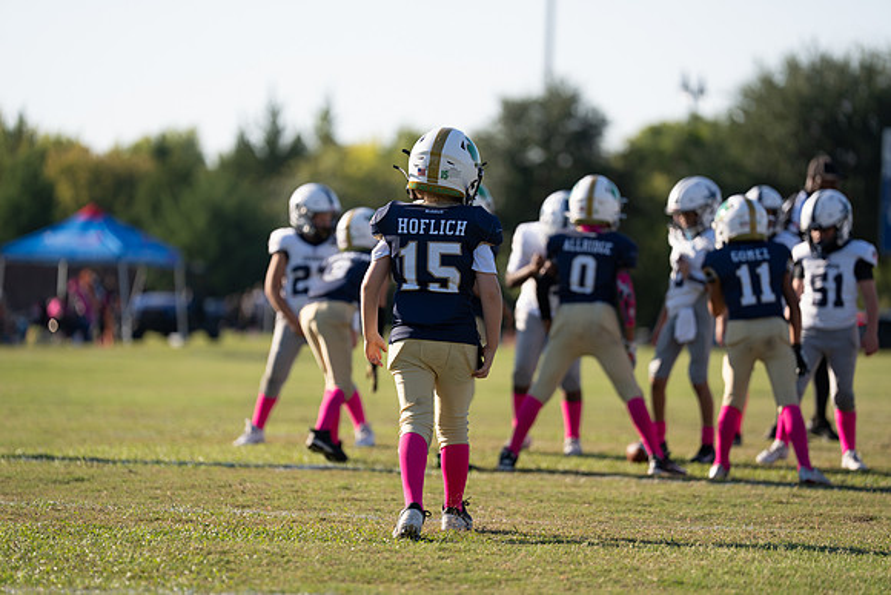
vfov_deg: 7.9
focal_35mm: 173
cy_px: 298
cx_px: 446
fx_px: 4283
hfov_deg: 11.9
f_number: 2.8
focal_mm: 173
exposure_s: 1/2500
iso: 250
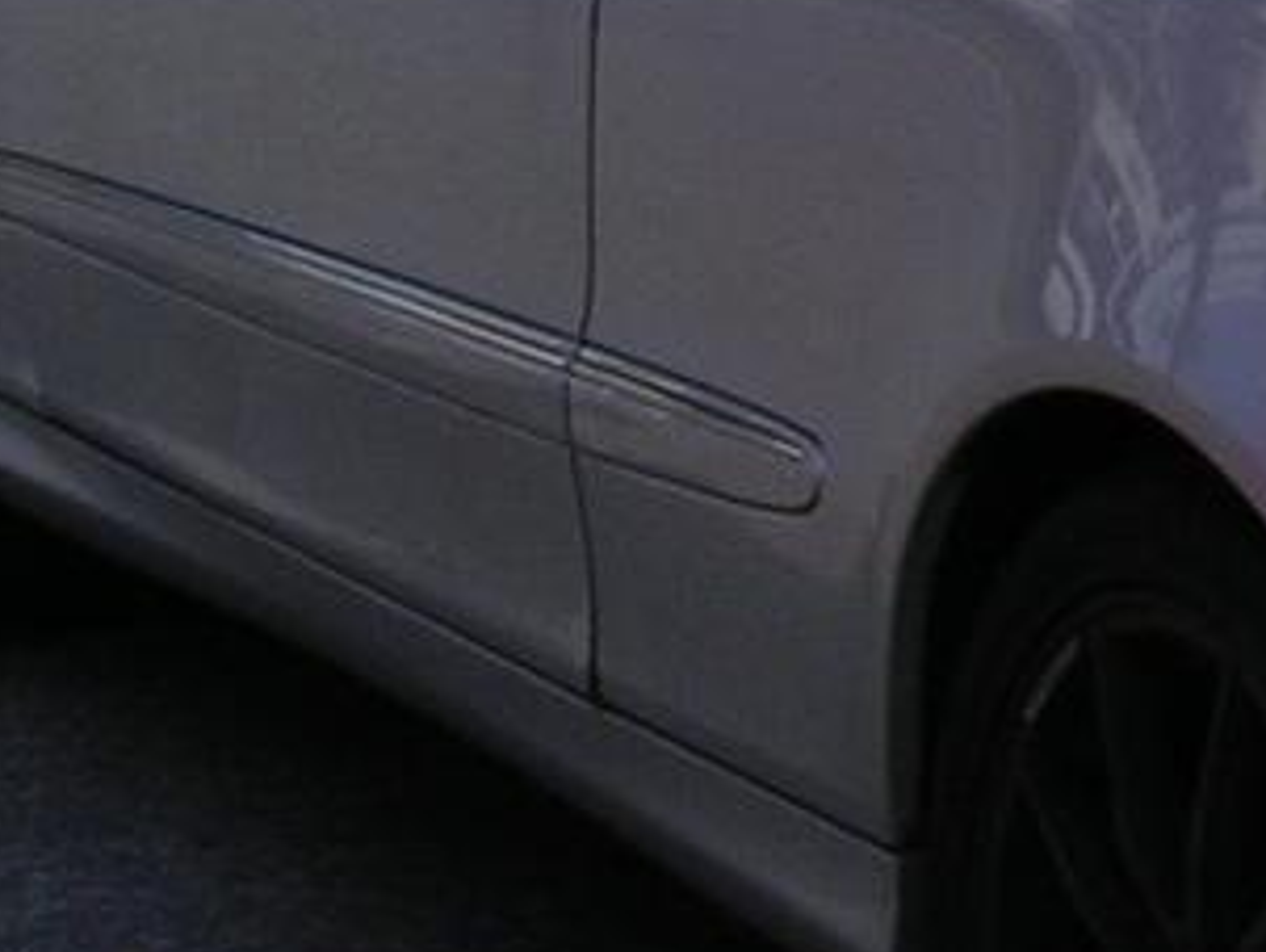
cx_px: 2314
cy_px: 273
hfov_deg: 11.4
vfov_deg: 9.2
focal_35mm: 161
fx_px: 5893
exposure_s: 1/436
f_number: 5.6
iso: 100
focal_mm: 5.8
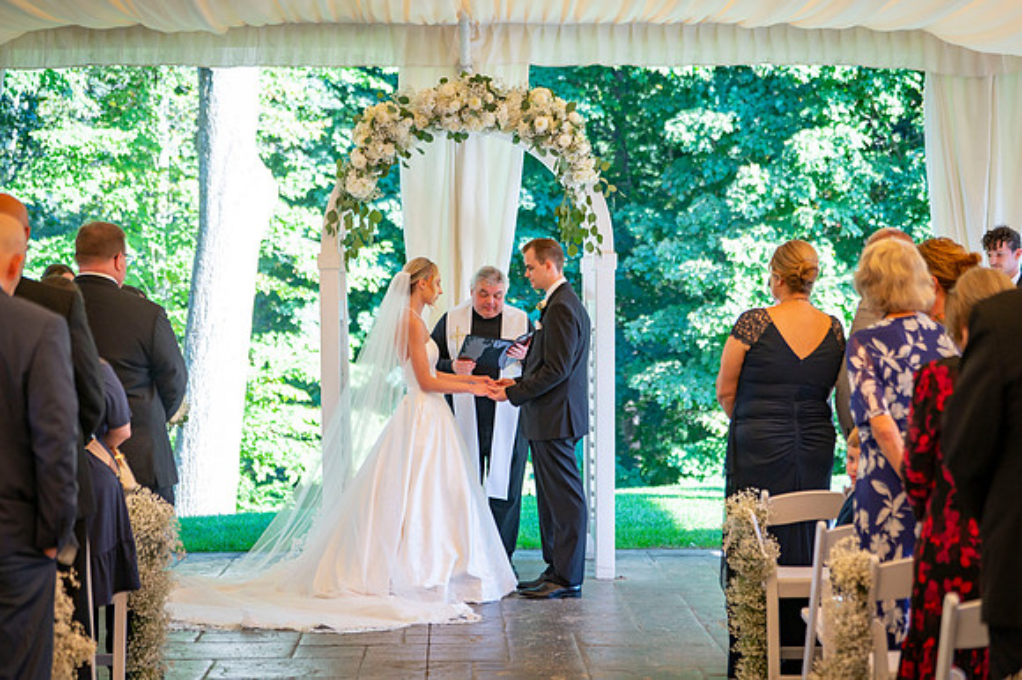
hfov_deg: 28.3
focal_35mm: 71
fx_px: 2025
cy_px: 340
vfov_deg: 19.1
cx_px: 511
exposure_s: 1/640
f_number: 2.8
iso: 640
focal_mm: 70
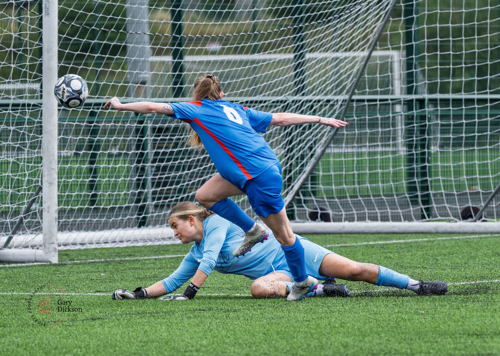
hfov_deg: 5.7
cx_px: 393
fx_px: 5010
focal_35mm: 353
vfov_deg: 4.1
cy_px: 198
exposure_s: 1/1600
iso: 720
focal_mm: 200
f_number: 5
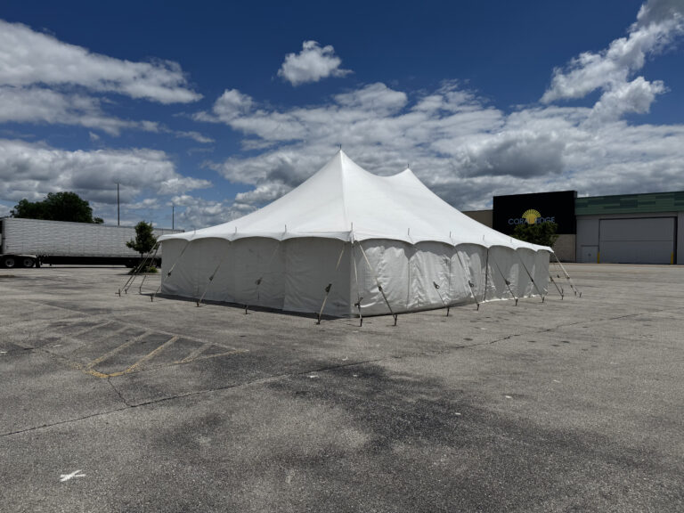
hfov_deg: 71.6
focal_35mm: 24
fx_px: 474
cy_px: 256
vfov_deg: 56.8
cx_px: 342
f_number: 1.78
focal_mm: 6.76
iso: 64
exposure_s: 1/12346
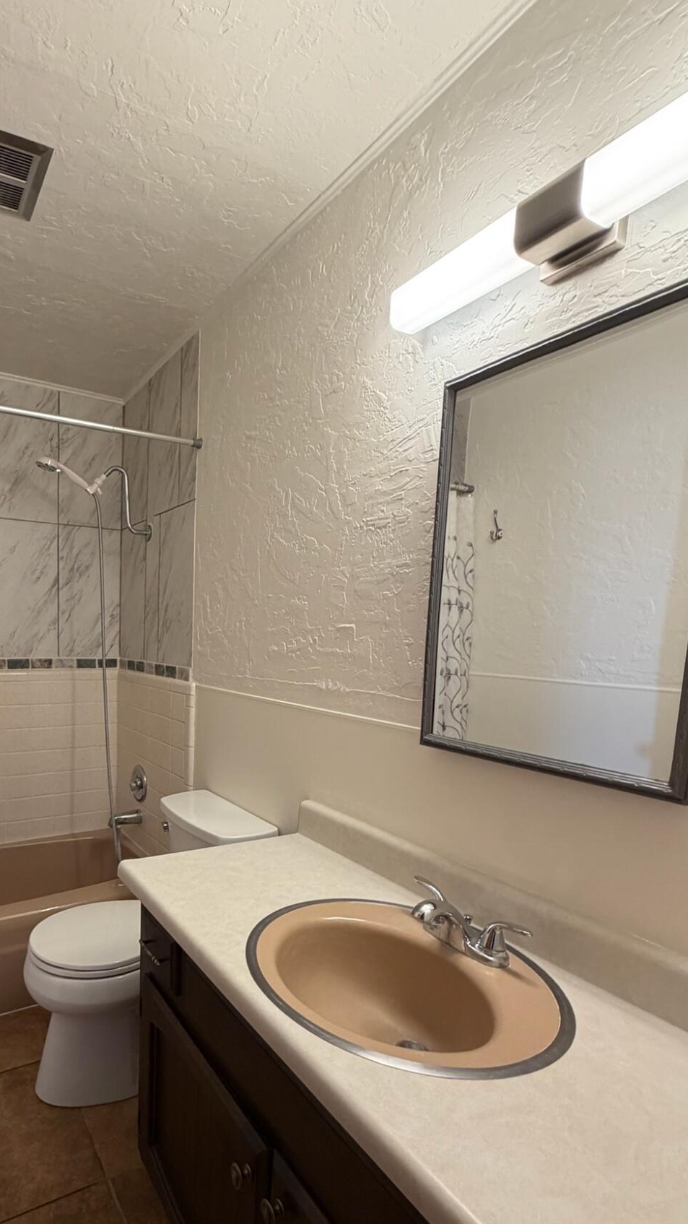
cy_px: 701
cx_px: 168
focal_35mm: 18
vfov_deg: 92.0
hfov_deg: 57.7
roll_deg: -0.2
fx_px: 584
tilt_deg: -7.4
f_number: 2.2
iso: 250
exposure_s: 1/60
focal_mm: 2.22
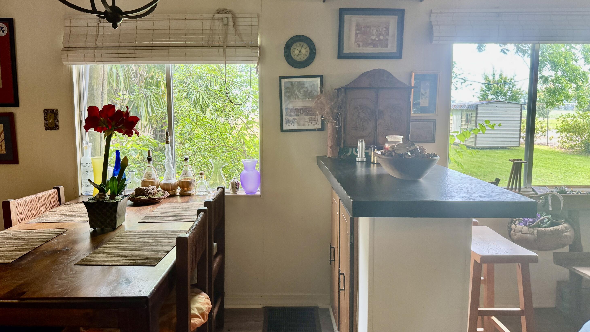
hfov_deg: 69.8
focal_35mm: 27
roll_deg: -1.2
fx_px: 422
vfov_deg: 42.8
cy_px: 149
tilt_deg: -7.8
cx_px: 287
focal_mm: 6.76
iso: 200
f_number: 1.78
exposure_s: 1/121
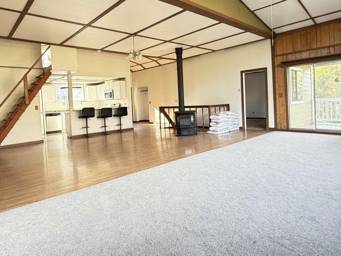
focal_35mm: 23
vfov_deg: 58.6
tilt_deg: -1.4
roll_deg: +3.0
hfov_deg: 73.9
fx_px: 227
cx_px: 176
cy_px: 108
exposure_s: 1/73
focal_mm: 2.22
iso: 320
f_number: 2.2
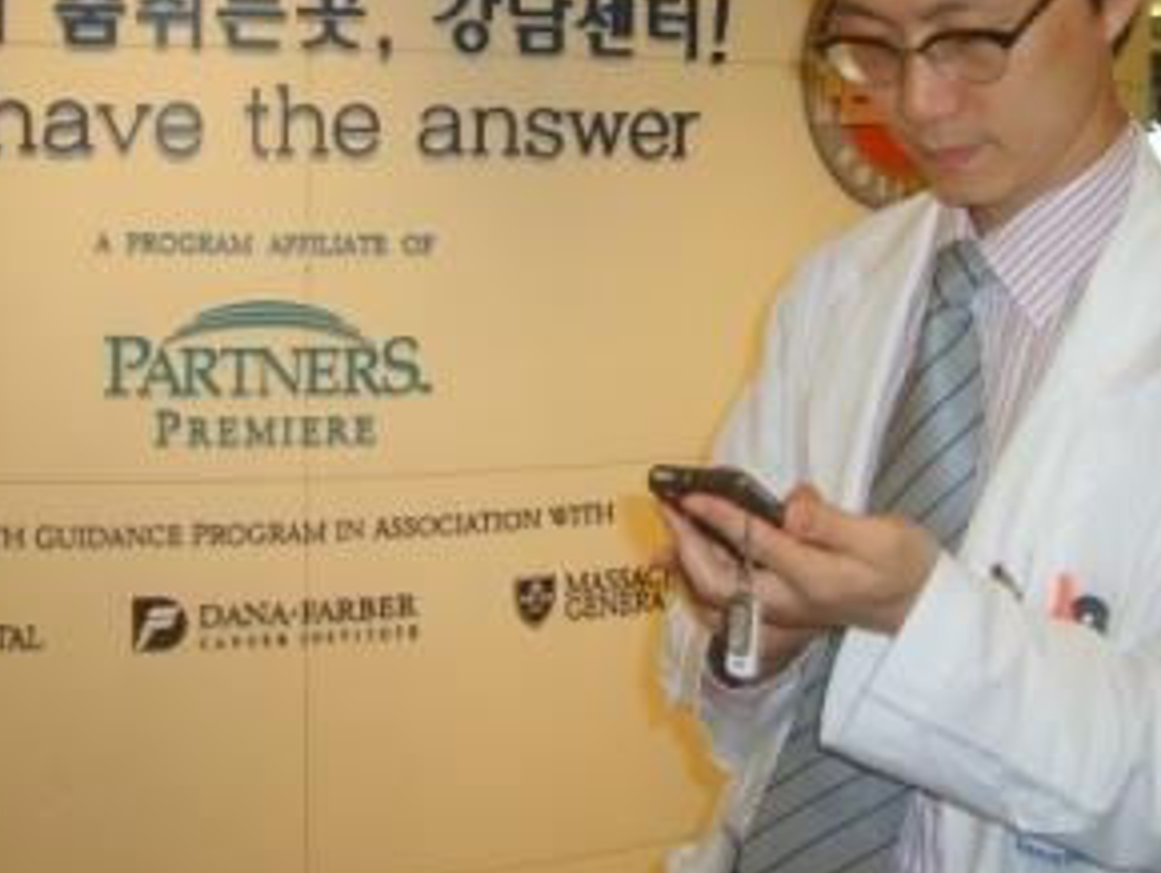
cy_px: 240
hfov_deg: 35.5
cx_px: 520
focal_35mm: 54
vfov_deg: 26.8
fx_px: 1813
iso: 100
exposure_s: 1/30
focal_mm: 5.8
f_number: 2.8
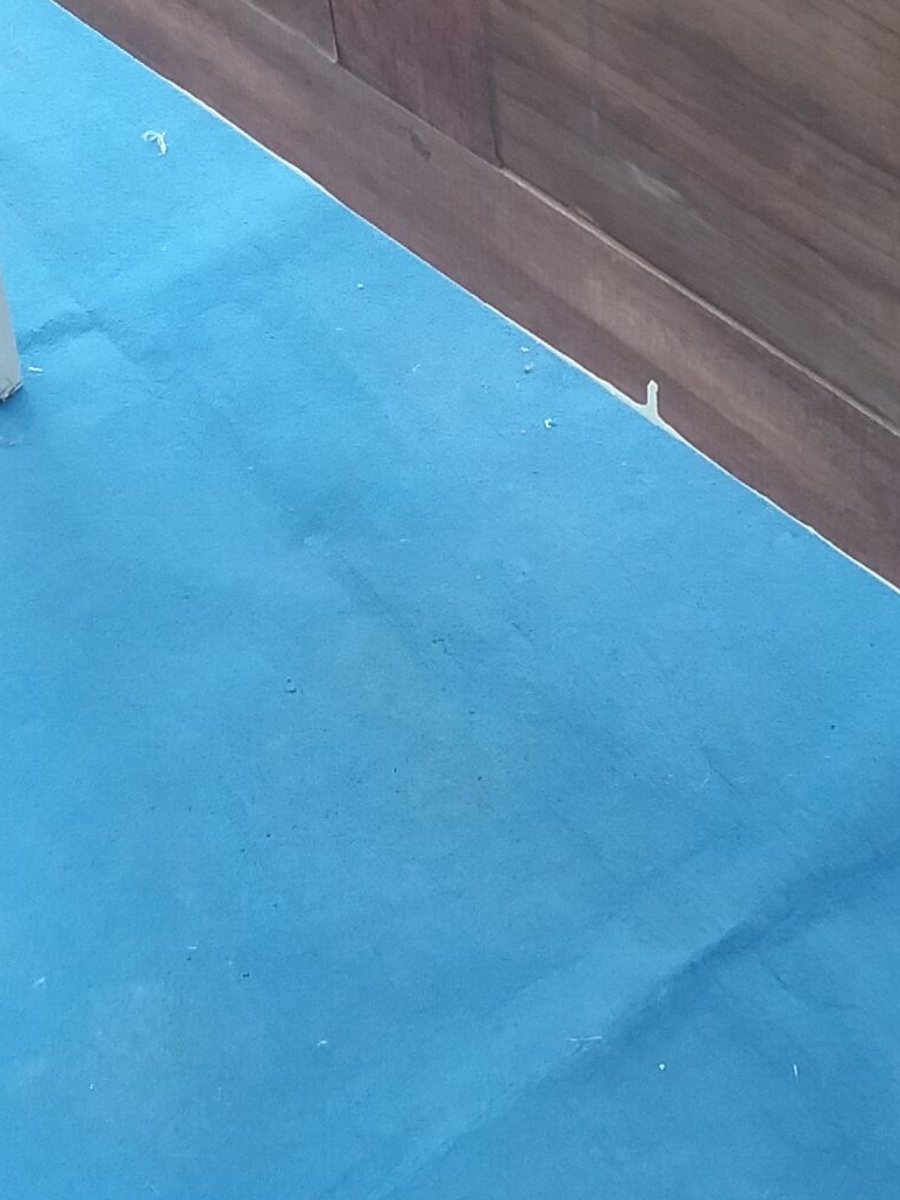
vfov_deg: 24.8
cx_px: 447
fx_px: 2703
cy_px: 318
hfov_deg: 18.9
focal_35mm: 78
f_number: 2.2
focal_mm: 3.3
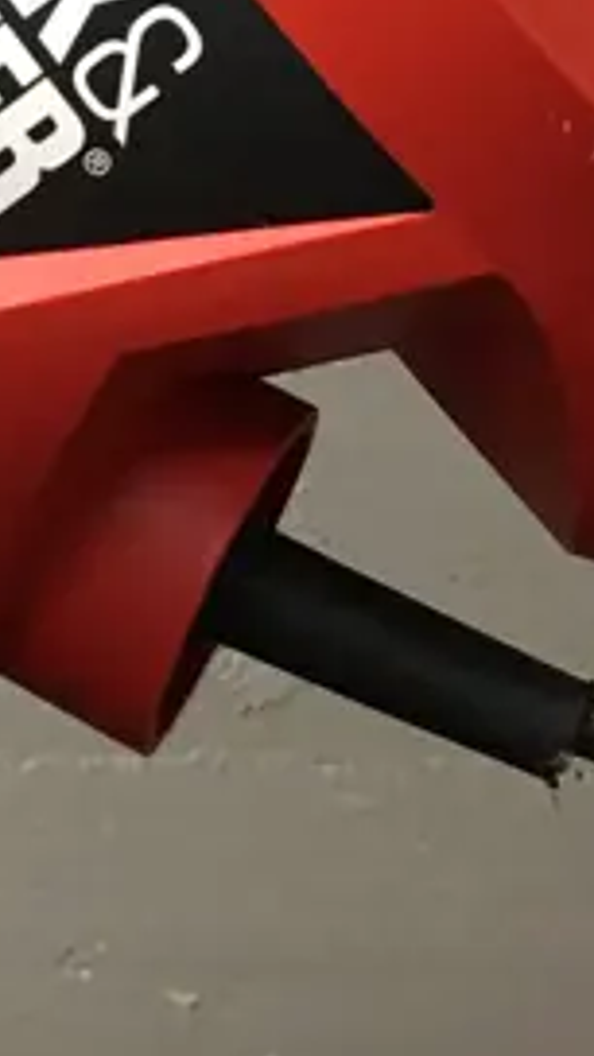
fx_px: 3332
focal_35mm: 119
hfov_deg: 10.0
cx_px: -124
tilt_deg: +14.1
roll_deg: -1.0
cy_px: -206
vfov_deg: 17.2
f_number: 2.2
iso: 80
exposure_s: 1/17
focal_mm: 4.15
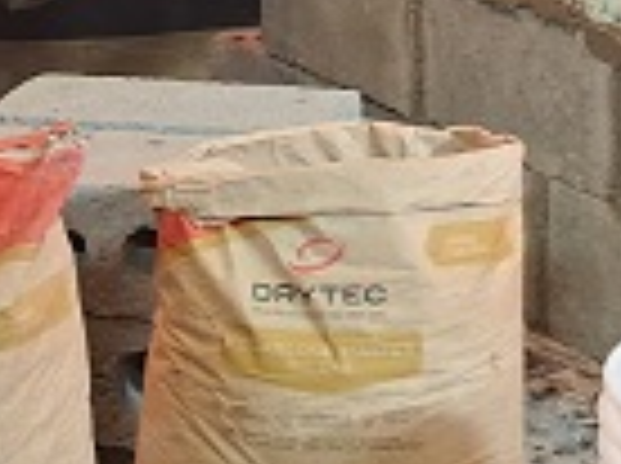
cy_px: -83
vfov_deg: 10.6
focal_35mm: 137
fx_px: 2453
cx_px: 378
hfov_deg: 14.4
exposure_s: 1/40
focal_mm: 4
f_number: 1.8
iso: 500
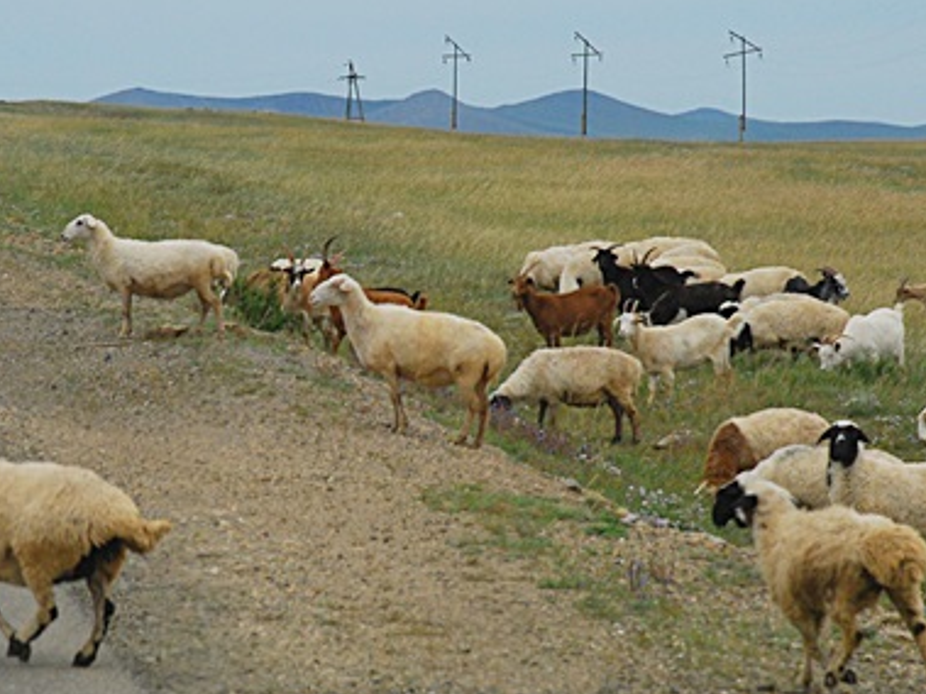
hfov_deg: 6.5
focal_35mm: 305
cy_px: 357
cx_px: 327
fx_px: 8156
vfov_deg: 4.9
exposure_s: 1/1250
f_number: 6.3
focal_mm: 100
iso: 400
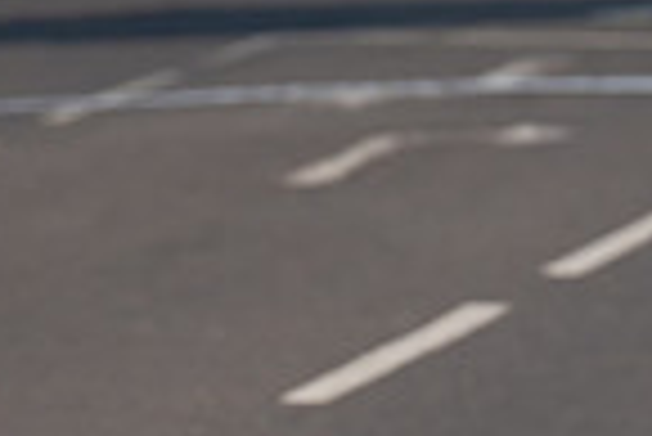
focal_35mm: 902
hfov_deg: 2.3
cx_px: -34
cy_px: 110
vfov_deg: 1.5
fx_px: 16352
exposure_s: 1/1000
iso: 160
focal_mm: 191
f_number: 6.3
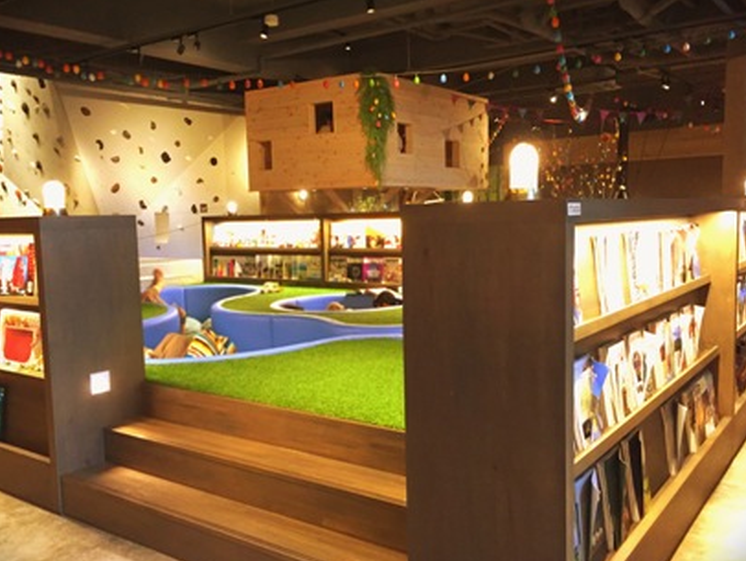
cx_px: 377
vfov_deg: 44.2
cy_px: 292
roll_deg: +1.3
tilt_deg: -5.6
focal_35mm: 32
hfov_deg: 56.8
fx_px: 690
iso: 200
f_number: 2.2
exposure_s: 1/30
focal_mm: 4.15
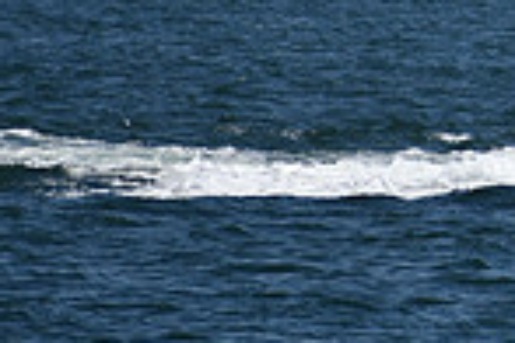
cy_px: -145
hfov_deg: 1.6
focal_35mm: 1298
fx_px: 18567
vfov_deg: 1.1
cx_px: 981
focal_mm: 220
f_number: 7.1
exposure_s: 1/1600
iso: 200
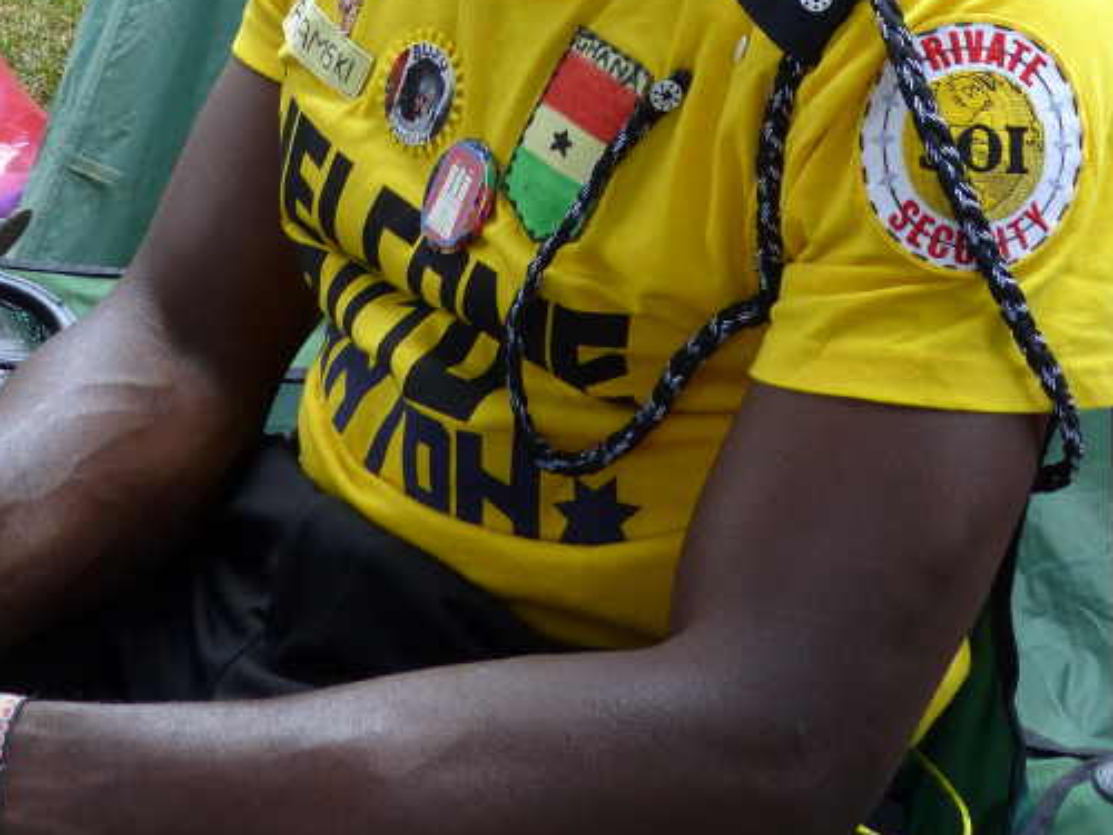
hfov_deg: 19.6
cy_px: -111
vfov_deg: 14.4
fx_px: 3215
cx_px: 542
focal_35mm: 100
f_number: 3.5
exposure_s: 1/100
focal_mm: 9.1
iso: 100
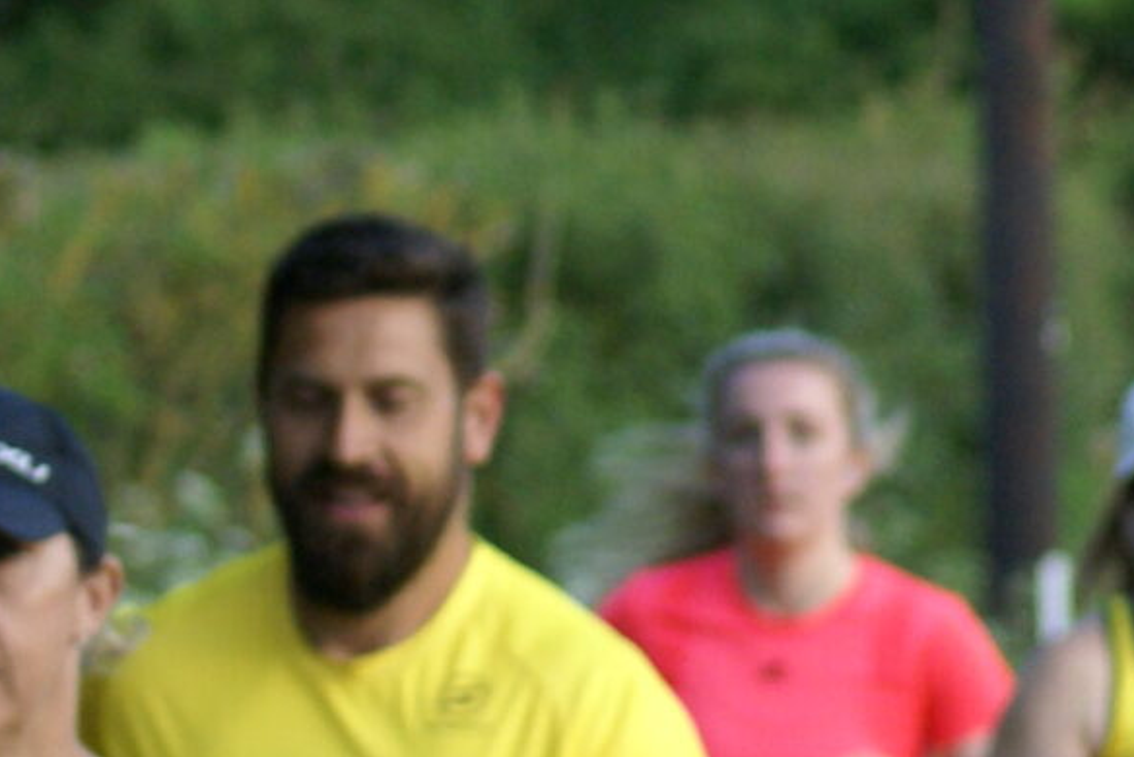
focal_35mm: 592
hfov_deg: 3.5
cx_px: 1751
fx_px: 18656
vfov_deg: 2.3
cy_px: 898
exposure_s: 1/320
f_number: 5
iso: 400
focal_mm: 90
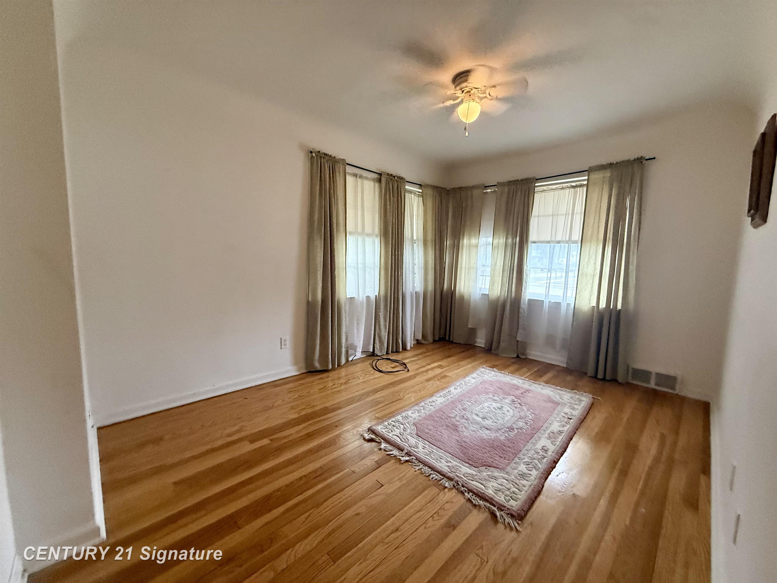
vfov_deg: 85.7
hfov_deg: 102.1
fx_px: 314
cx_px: 388
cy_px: 292
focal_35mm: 14
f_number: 2.2
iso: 500
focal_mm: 2.22
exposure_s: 1/120
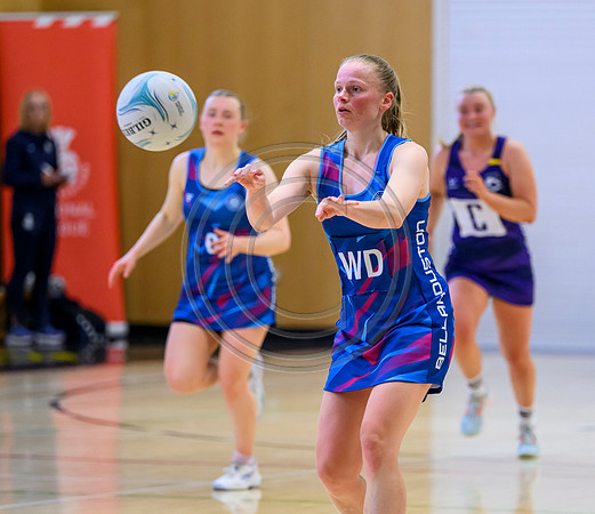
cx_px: 307
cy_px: 273
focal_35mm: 310
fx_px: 5630
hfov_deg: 6.0
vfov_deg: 5.2
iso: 4000
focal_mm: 200
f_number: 3.2
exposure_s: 1/1000
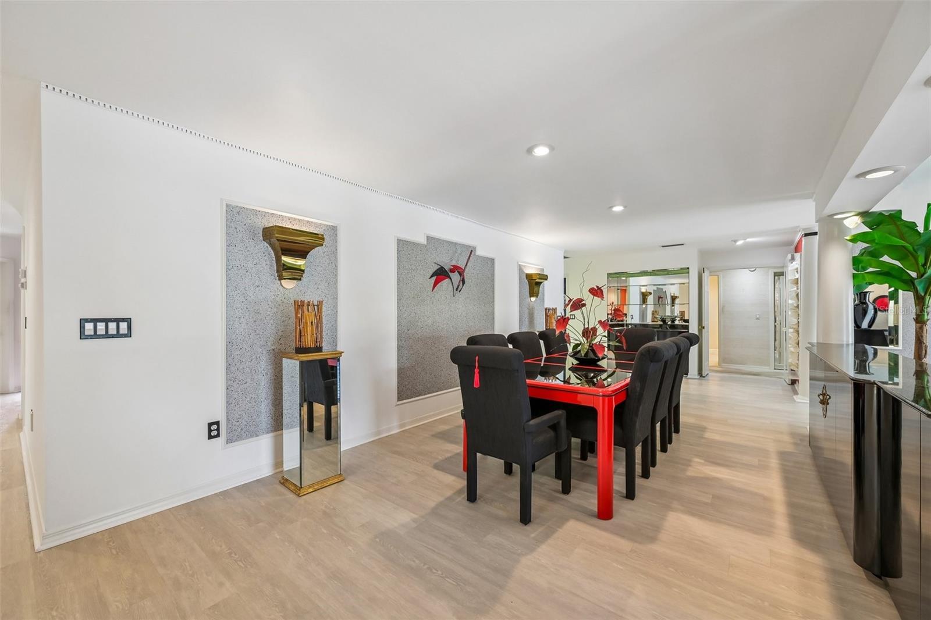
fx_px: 362
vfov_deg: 81.2
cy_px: 310
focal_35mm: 14
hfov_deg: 104.3
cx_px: 466
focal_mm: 14
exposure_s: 1/13
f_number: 8
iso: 400
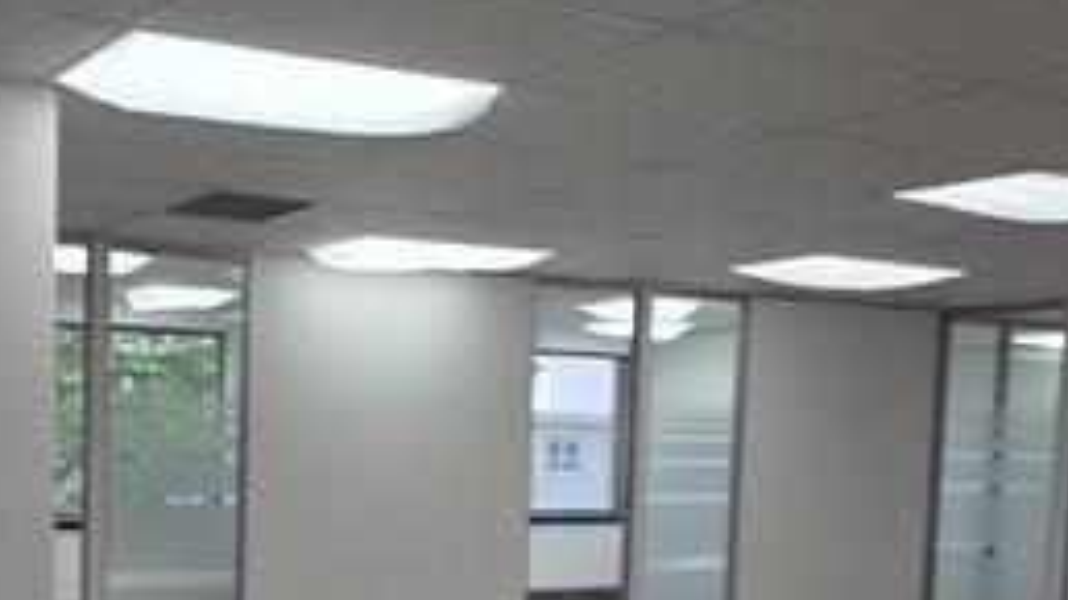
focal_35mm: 44
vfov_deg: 26.1
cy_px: 559
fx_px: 1246
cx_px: 99
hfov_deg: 42.4
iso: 25
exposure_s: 1/100
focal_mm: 2.2
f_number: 1.9
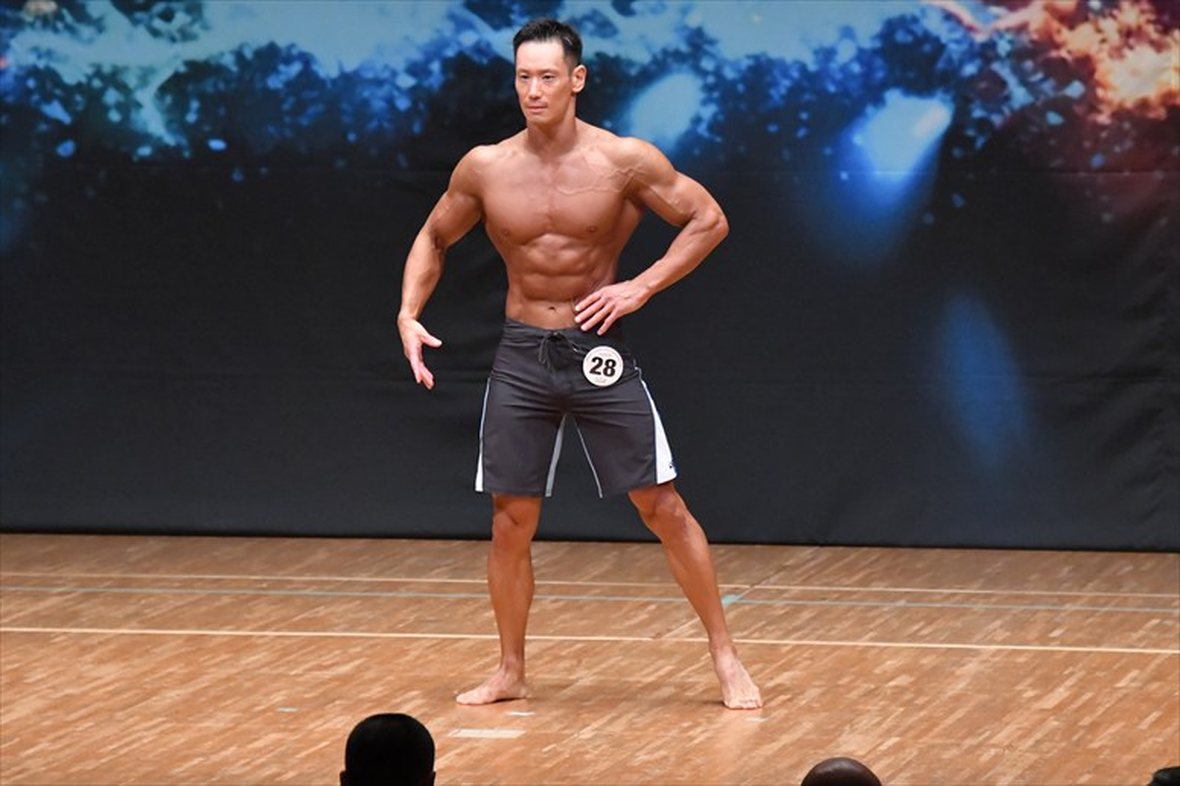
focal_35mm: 285
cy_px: 393
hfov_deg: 7.2
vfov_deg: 4.8
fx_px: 9337
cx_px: 590
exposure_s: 1/400
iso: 8000
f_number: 5.6
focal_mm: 190
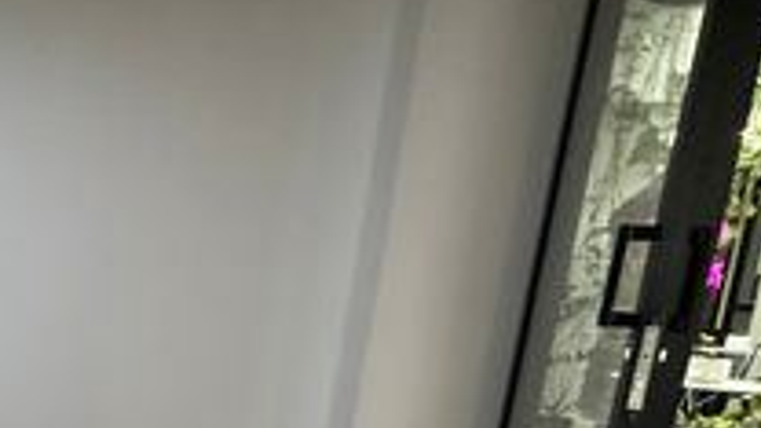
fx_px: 989
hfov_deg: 29.2
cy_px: 421
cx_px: -335
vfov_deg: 23.5
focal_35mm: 49
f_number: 2.2
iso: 250
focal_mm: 2.22
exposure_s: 1/99
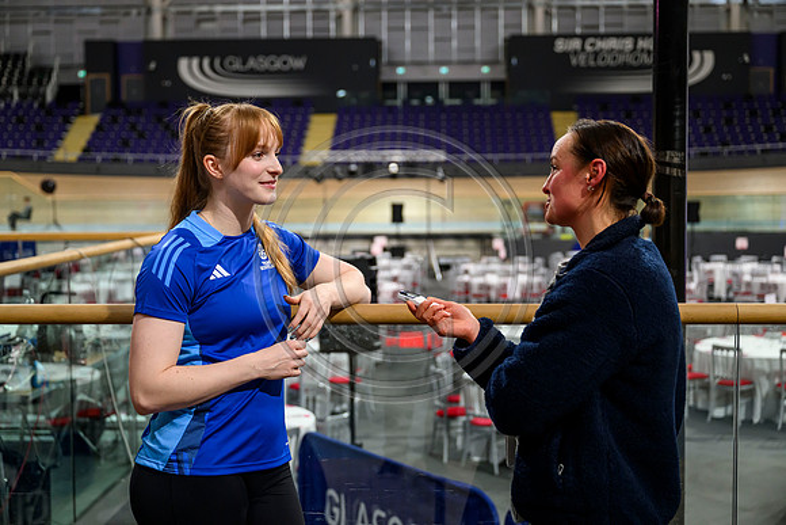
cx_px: 393
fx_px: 1157
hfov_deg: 37.5
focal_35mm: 53
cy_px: 262
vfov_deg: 25.5
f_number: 3.5
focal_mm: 53
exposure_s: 1/320
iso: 4000
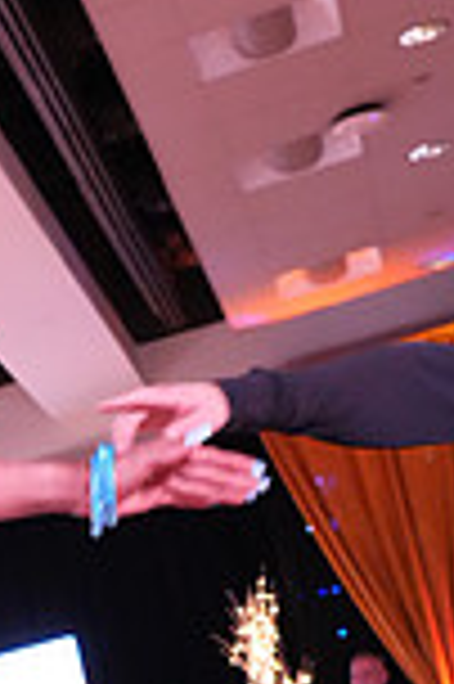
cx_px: -348
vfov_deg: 14.9
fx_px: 2465
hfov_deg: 10.0
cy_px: 940
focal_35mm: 130
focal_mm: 34
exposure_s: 1/250
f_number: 5.6
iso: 8000
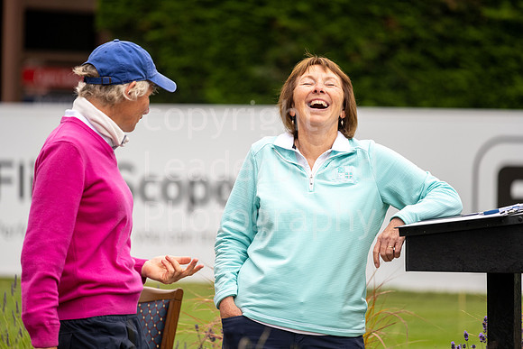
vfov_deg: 4.6
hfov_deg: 6.9
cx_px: 262
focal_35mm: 300
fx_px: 4359
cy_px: 174
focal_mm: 300
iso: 500
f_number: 4.5
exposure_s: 1/1600
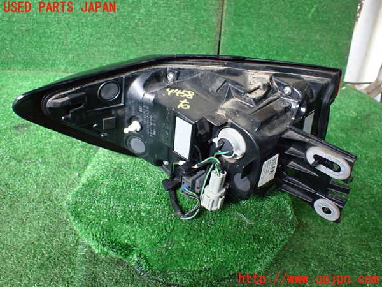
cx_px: 191
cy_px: 144
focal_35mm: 30
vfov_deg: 46.8
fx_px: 331
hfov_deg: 60.0
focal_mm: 5.4
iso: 800
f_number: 2.3
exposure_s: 1/125
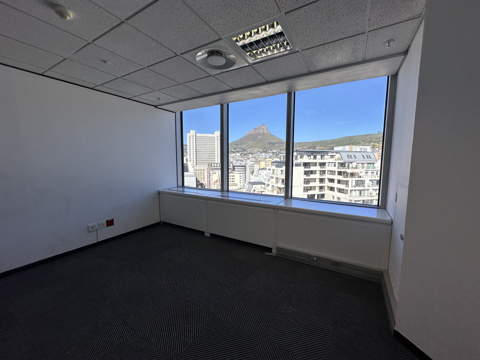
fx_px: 194
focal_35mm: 14
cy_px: 180
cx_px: 240
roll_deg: -0.9
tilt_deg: -3.2
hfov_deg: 102.1
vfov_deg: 85.7
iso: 40
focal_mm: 2.22
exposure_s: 1/587
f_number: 2.2
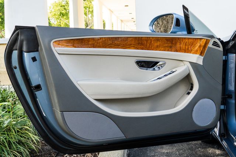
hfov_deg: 41.9
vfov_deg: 28.8
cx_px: 154
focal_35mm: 46
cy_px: 58
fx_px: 304
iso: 640
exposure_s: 1/80
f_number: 8
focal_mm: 24
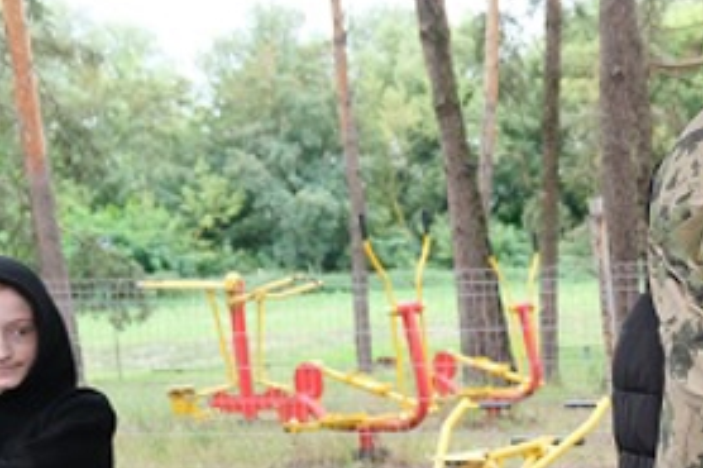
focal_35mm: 89
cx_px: 941
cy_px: 458
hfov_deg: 20.6
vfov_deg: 15.1
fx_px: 1737
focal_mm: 22.3
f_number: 3.6
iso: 320
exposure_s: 1/80
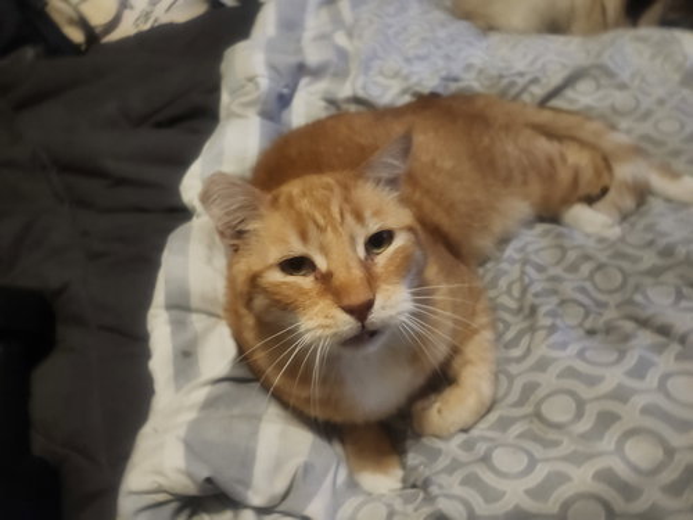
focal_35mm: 23
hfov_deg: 73.9
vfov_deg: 58.9
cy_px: 260
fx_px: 460
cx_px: 346
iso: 800
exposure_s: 1/24
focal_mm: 5.54
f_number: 1.8
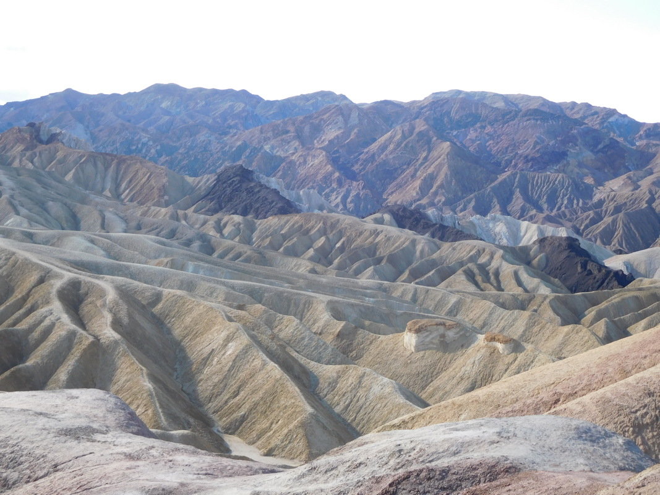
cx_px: 330
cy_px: 248
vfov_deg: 26.6
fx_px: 1049
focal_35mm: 55
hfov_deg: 34.9
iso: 125
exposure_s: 1/250
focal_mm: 9.8
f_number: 4.2
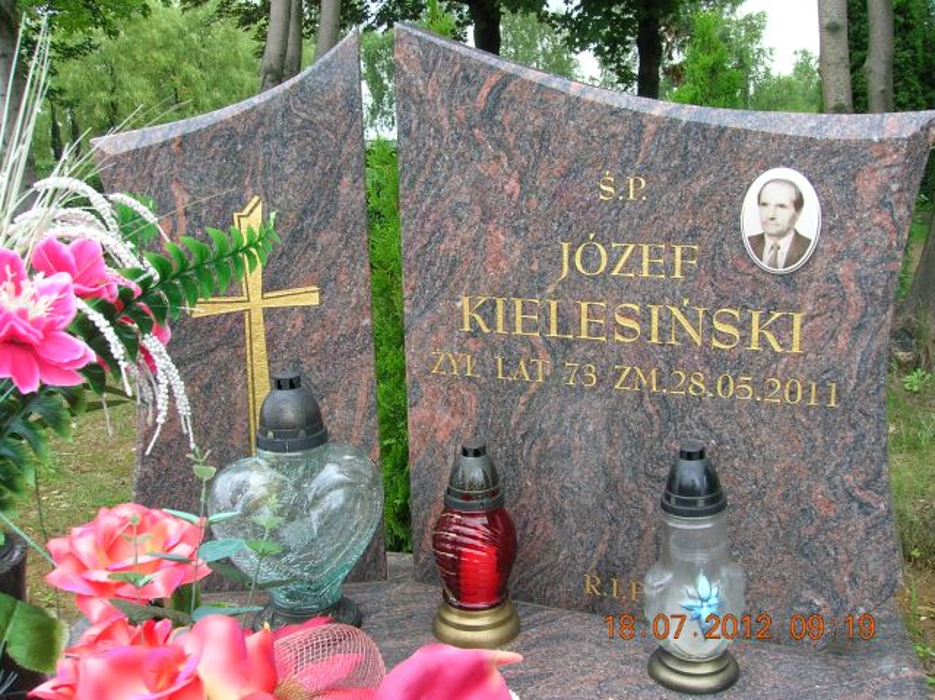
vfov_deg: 41.7
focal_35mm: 34
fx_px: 918
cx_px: 468
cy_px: 350
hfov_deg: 54.0
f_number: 4.9
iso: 50
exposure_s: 1/55.3
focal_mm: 5.7
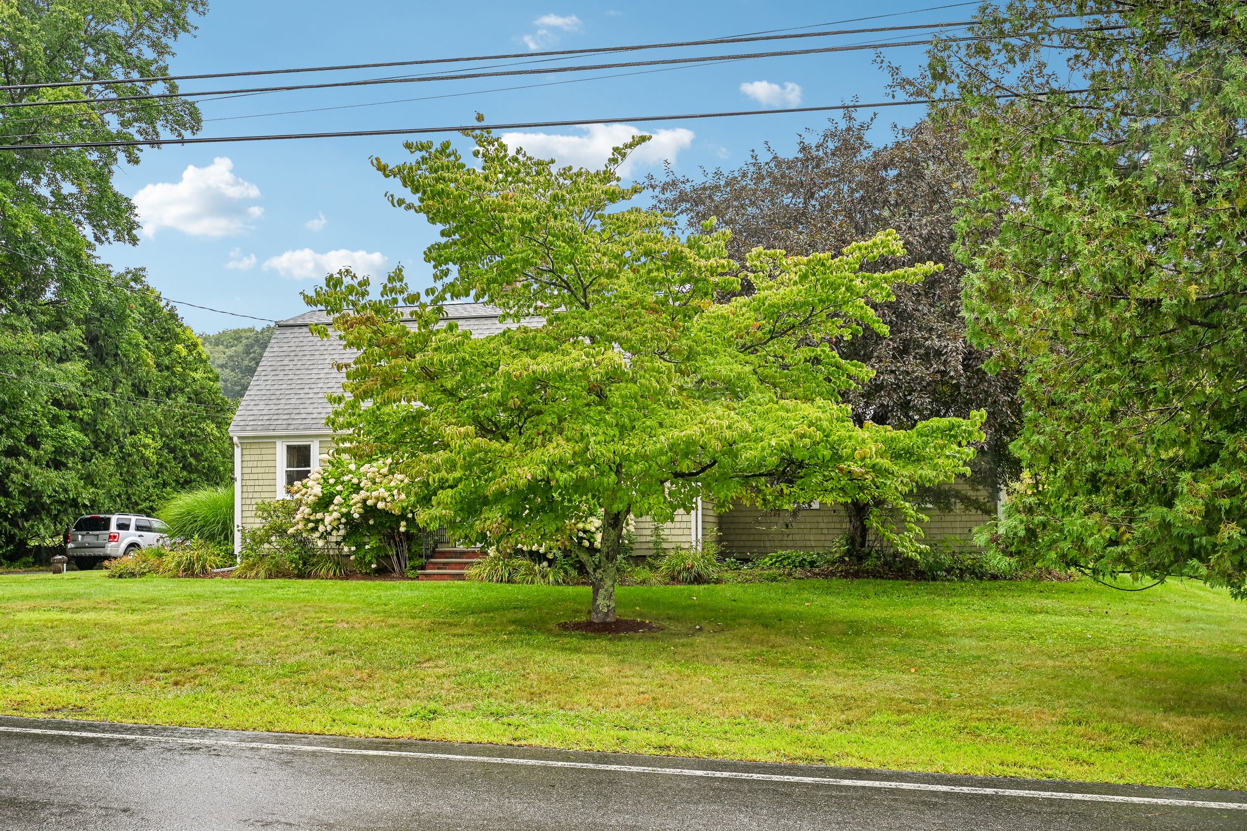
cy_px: 416
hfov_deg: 63.7
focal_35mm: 29
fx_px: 1004
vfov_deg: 45.0
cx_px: 624
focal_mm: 29
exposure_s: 1/160
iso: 400
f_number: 8
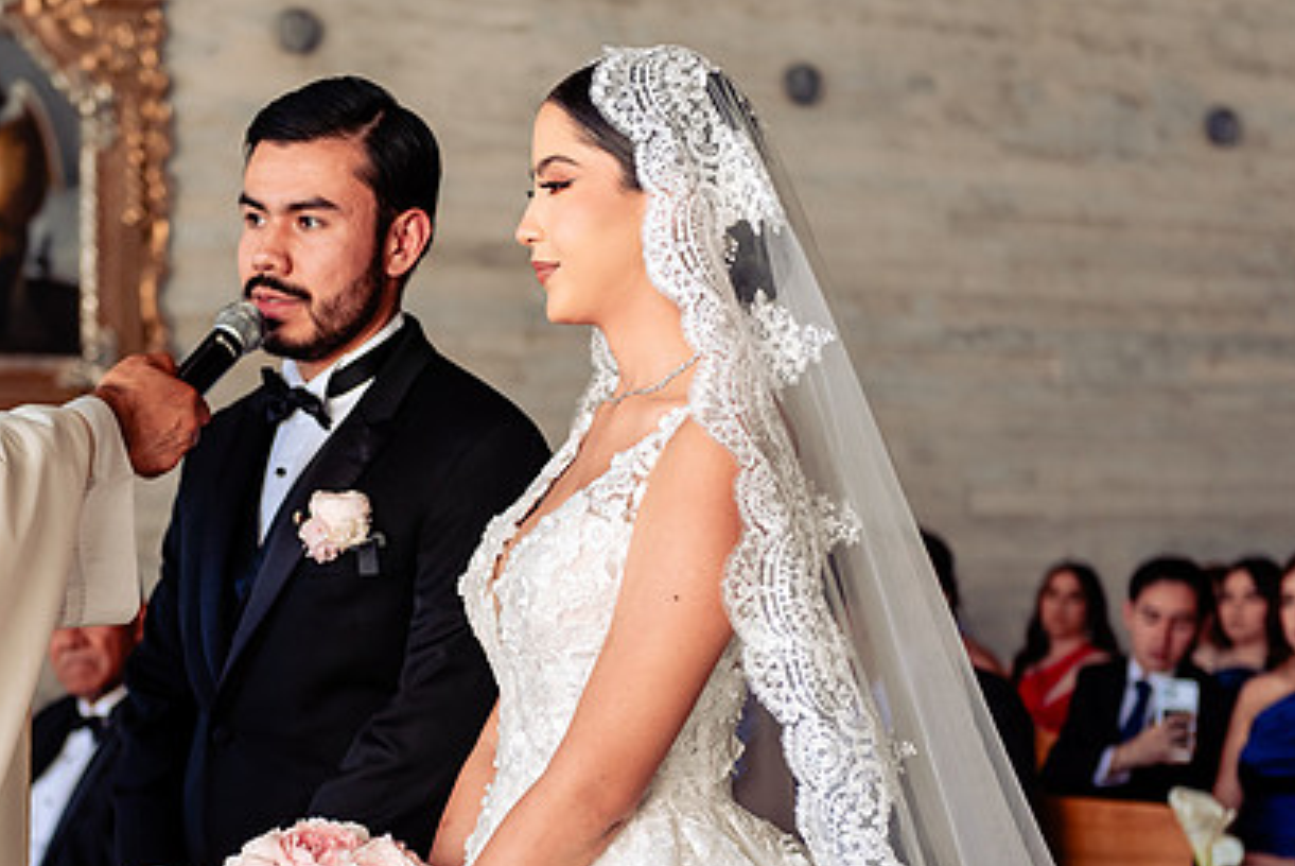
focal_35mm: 88
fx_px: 3168
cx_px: 430
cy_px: 559
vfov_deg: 15.5
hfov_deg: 23.0
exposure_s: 1/400
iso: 500
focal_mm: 60
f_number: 3.2
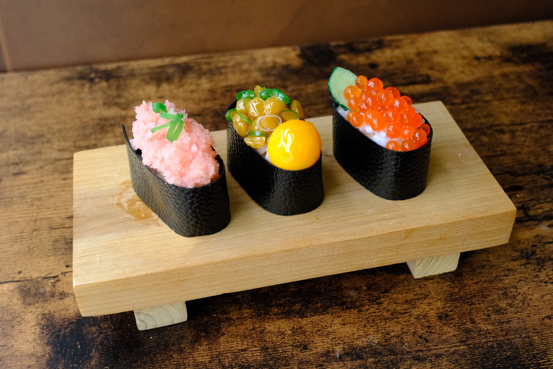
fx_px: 676
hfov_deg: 44.5
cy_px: 184
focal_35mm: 44
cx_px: 276
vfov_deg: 30.5
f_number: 6
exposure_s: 1/640
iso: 2000
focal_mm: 29.2
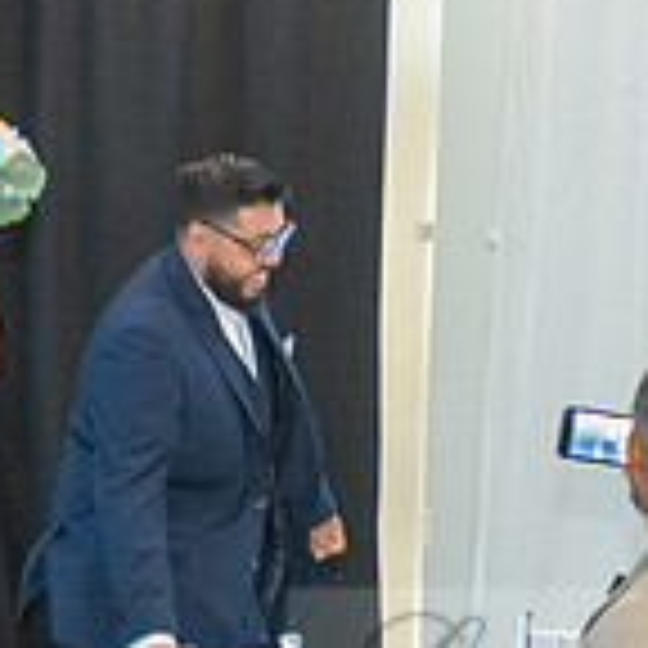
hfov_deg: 7.1
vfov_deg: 7.1
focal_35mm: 245
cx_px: 318
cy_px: 579
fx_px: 5189
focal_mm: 56
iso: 1000
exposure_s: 1/160
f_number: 3.2
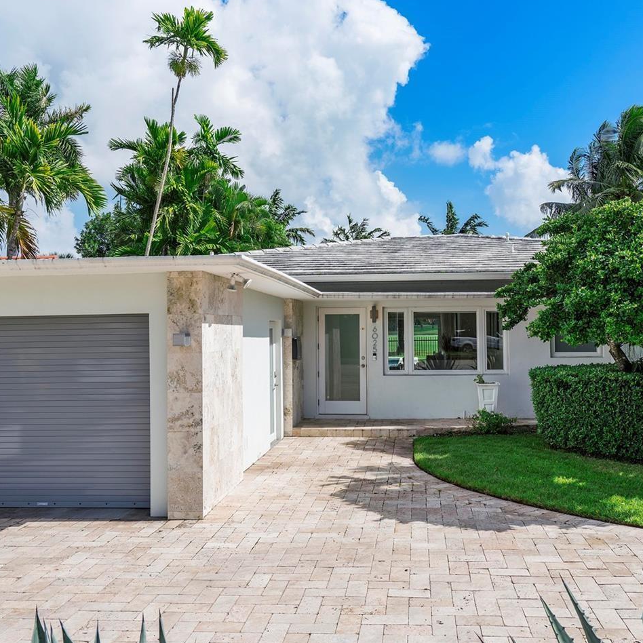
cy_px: 307
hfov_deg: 49.7
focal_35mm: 33
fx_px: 694
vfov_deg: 49.7
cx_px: 354
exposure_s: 1/200
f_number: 10
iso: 100
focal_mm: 23
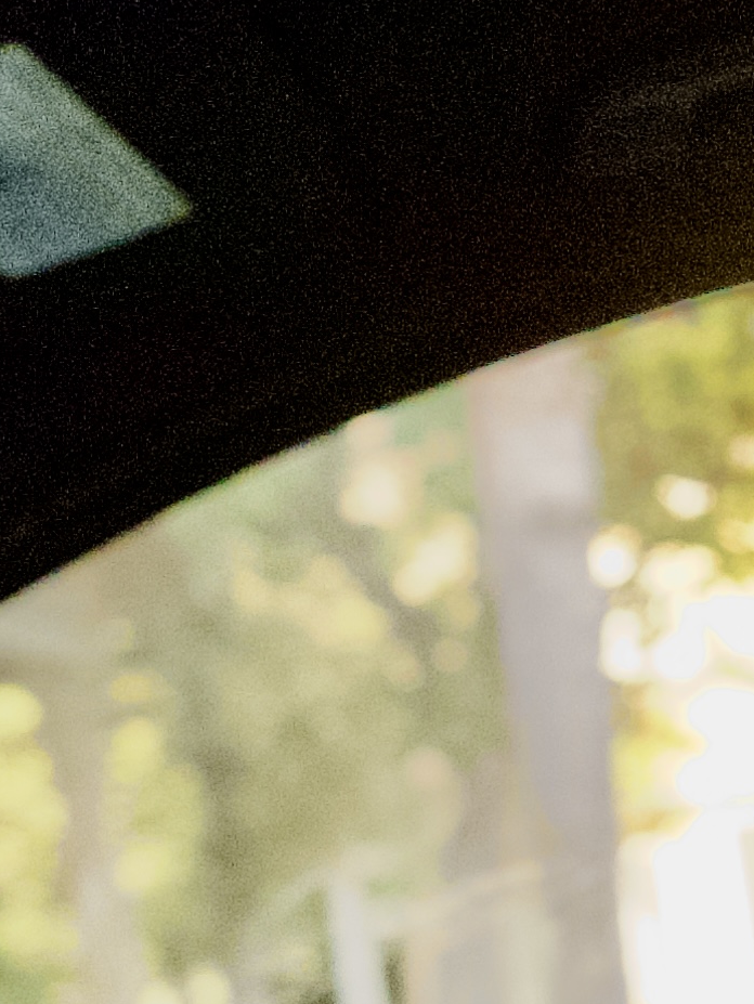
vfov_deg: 15.1
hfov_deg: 10.3
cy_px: 331
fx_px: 3770
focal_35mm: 130
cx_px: 1646
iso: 2200
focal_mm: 15
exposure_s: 1/125
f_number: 2.8
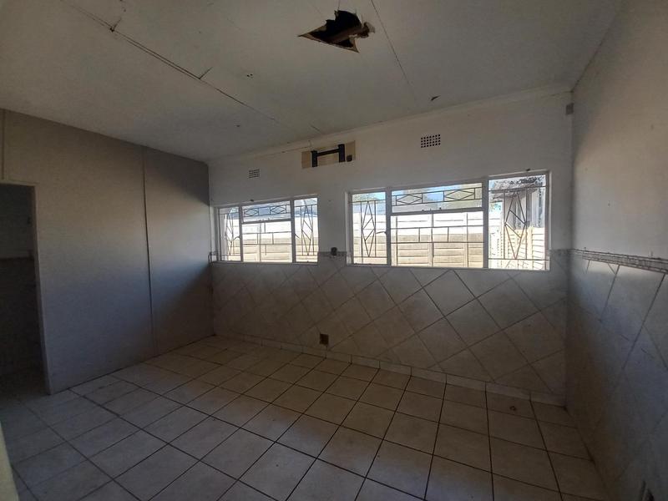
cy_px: 250
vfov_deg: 89.9
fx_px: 251
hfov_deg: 106.2
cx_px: 334
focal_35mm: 13
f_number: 2.2
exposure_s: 1/100
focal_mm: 1.42
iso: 40
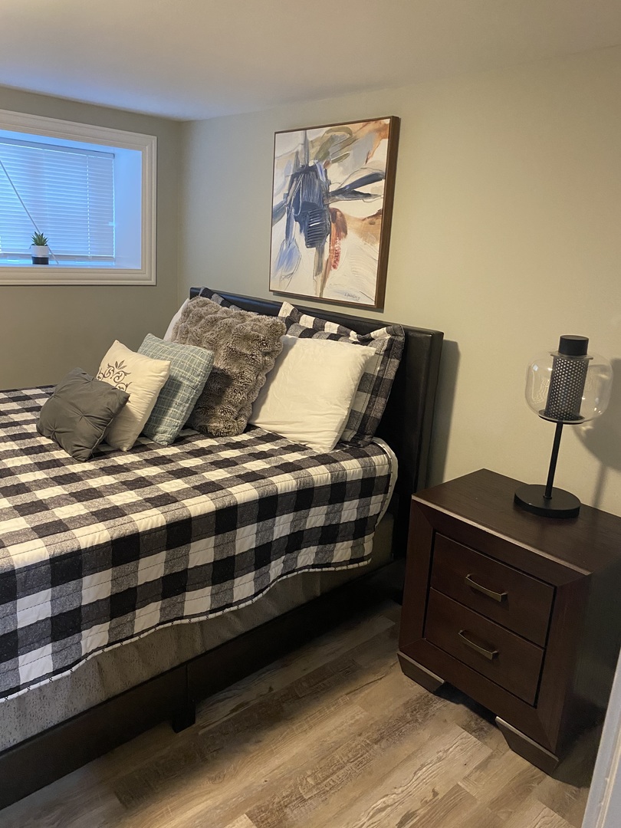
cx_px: 310
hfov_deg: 53.1
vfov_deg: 67.3
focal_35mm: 26
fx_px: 622
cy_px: 414
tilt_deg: -16.4
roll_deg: -4.7
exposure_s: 1/60
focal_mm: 4.25
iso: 400
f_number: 1.8
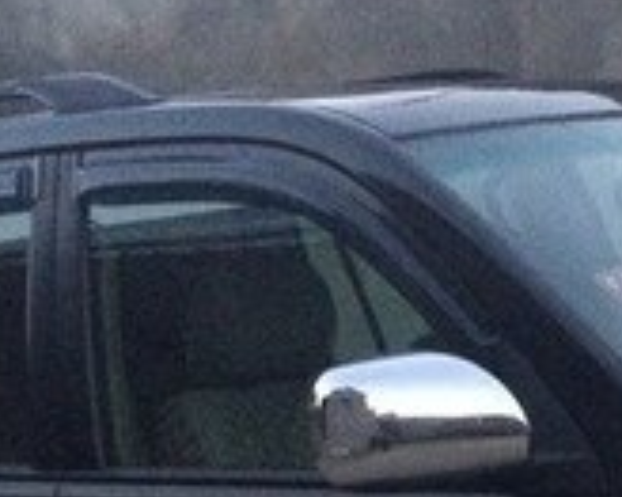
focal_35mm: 114
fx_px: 2097
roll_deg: +9.3
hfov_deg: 16.3
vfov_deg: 13.0
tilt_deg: -10.8
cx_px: 694
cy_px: 677
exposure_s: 1/17
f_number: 2.2
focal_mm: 4.15
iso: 500
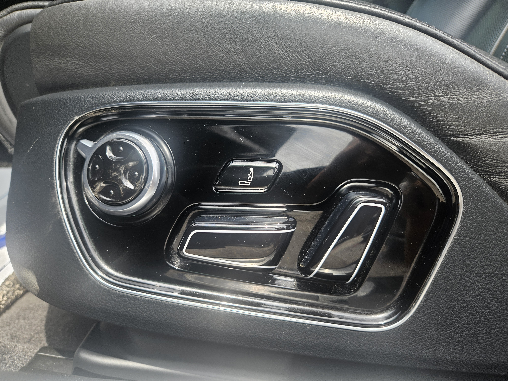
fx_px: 338
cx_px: 254
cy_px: 190
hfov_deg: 73.9
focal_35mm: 23
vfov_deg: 58.9
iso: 25
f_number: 1.8
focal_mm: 5.4
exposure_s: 1/112
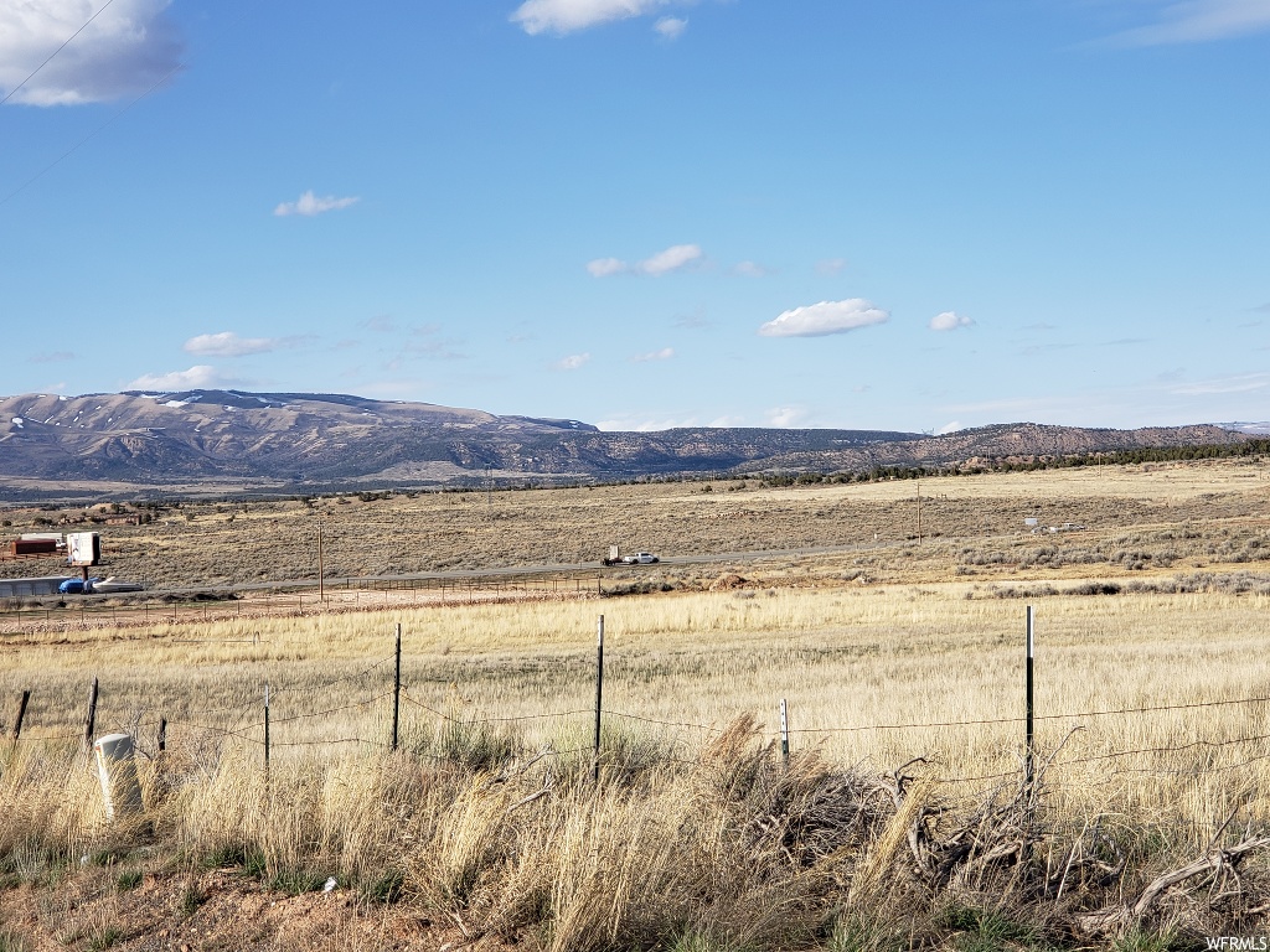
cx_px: 635
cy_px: 476
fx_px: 1908
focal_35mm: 52
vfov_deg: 28.0
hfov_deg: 36.8
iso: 32
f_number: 2.4
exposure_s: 1/752
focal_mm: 6
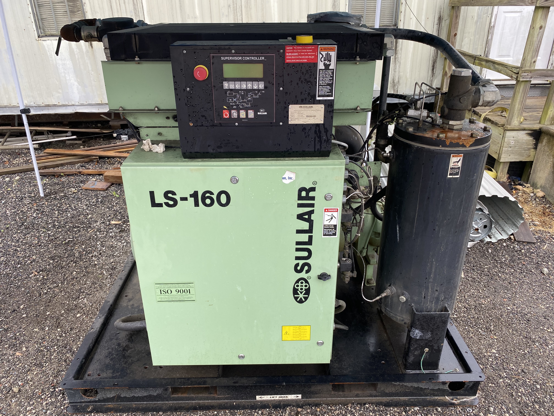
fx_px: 416
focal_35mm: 26
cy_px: 208
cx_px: 277
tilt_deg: -27.1
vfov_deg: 53.1
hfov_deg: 67.3
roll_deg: +1.9
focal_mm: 4.25
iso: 50
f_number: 1.8
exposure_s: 1/122
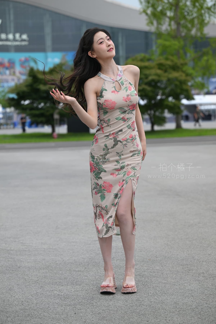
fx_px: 675
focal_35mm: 75
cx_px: 108
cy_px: 162
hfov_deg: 18.2
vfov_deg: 27.0
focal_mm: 75
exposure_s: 1/500
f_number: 3.5
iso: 450
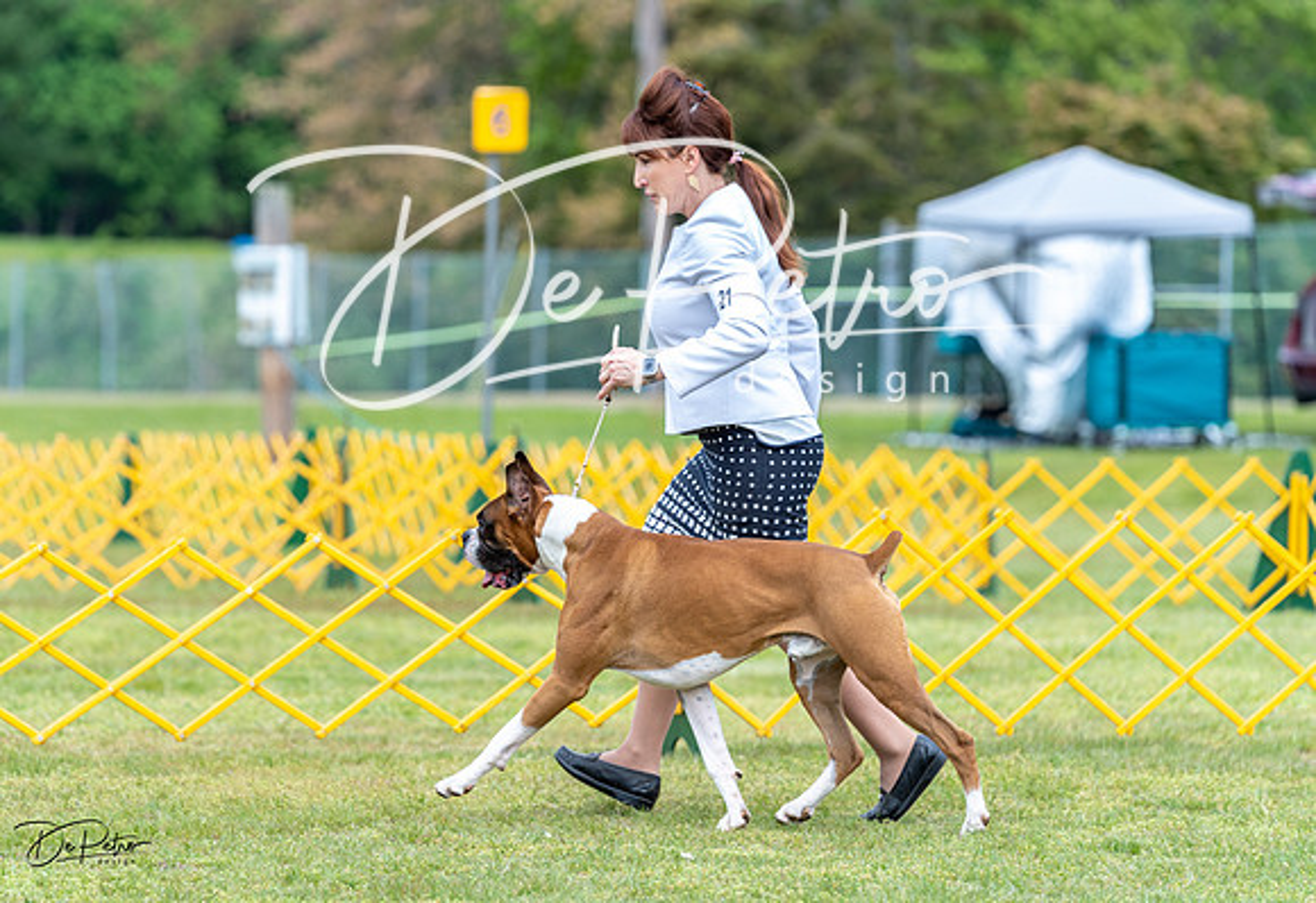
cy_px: 462
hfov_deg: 9.2
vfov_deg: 6.3
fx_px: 8155
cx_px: 582
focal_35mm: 221
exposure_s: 1/1000
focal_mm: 200
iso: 400
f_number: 4.5
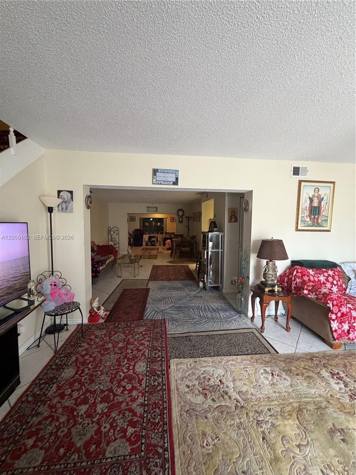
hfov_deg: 85.7
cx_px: 178
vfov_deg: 102.1
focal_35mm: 14
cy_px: 238
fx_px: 192
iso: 320
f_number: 2.2
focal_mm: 2.22
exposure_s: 1/68
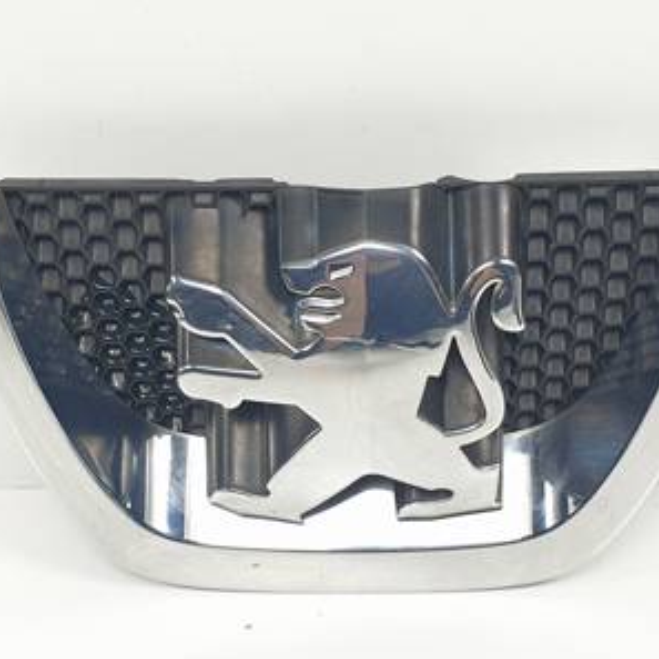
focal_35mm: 31
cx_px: 344
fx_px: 668
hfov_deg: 52.5
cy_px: 328
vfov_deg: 52.5
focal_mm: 4.3
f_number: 2.4
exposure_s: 1/134
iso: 50
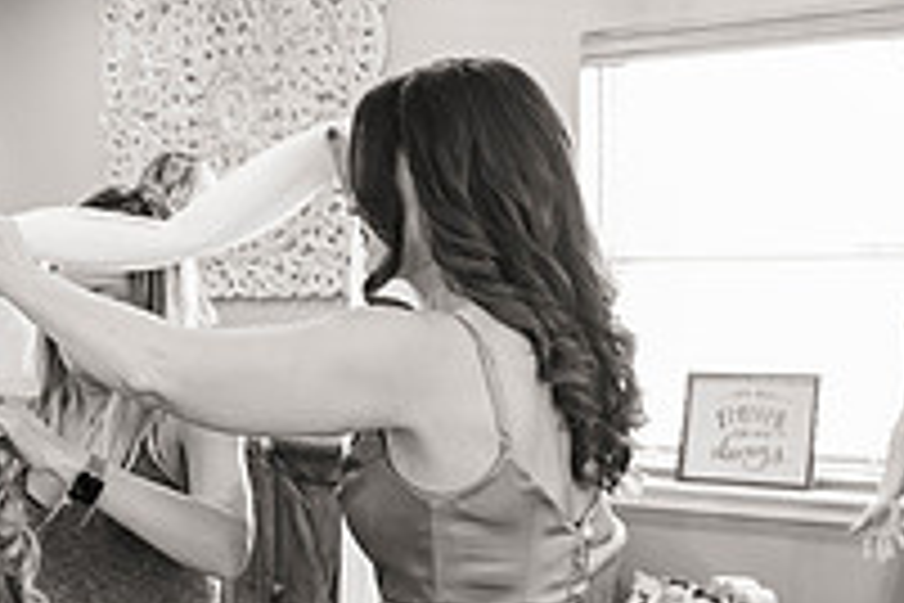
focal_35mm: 74
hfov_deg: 26.3
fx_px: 1858
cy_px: 563
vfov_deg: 18.1
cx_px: 65
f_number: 3.5
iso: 1000
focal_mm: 24
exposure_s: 1/50
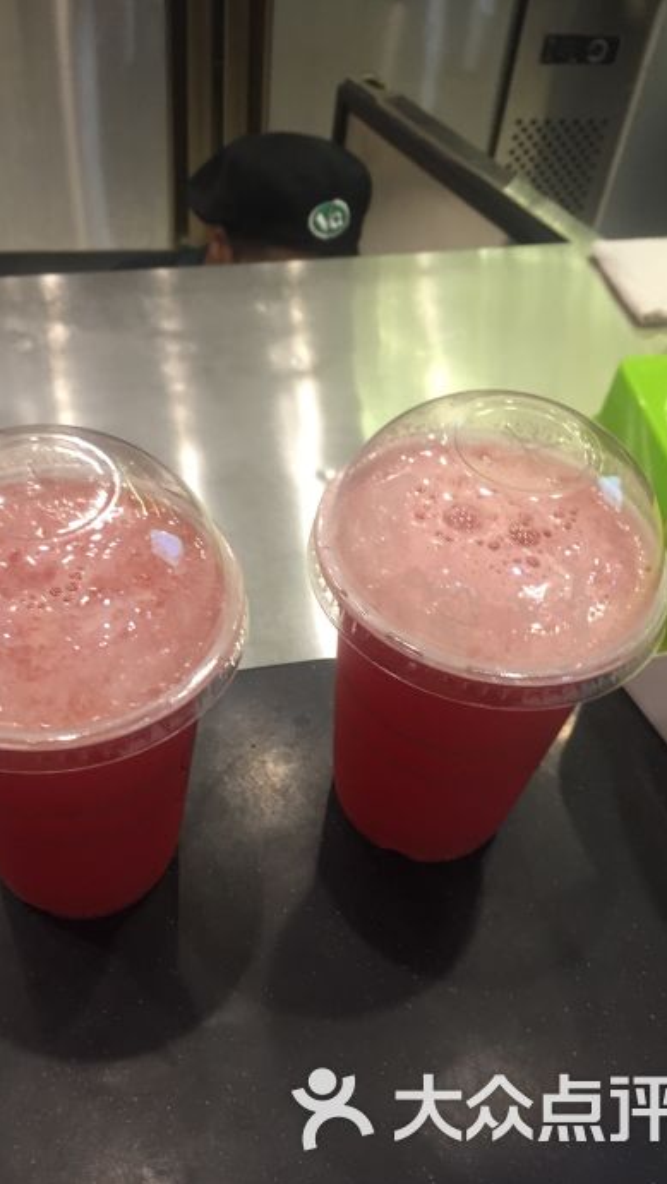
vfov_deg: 61.0
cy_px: 598
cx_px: 272
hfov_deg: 36.6
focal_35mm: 32
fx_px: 1006
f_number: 2.2
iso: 64
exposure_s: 1/33
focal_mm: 4.15
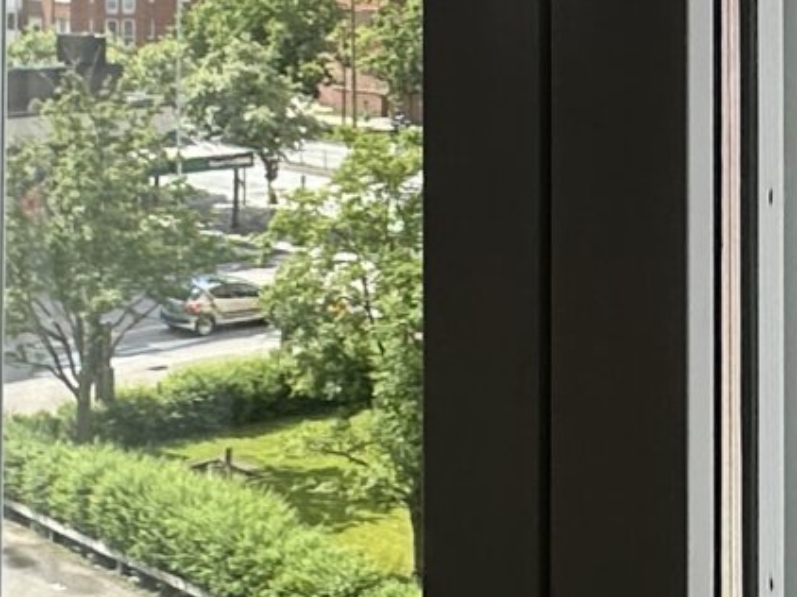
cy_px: -134
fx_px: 1956
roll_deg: -1.1
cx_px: 593
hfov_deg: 22.8
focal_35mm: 85
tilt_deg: +1.4
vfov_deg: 16.6
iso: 40
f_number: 2.2
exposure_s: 1/818
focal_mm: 2.22
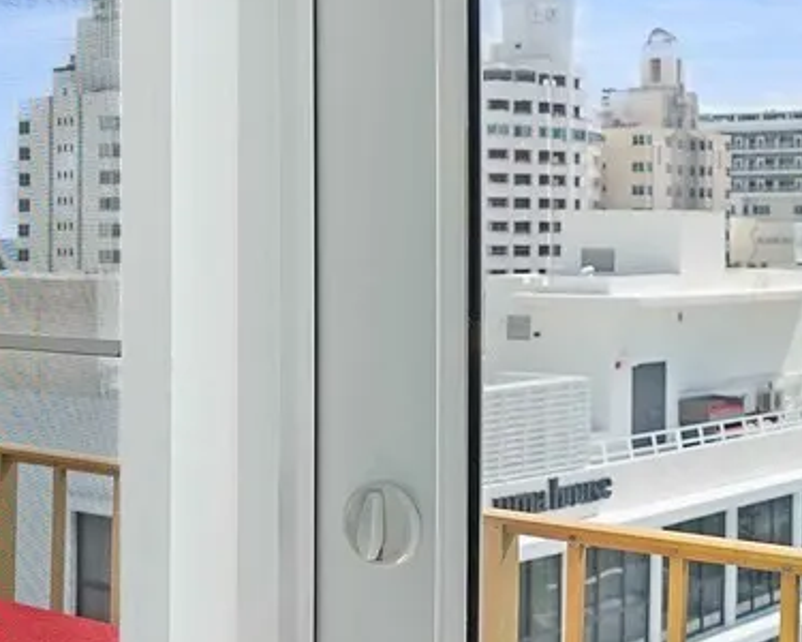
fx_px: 1614
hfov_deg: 25.5
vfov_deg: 22.4
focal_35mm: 68
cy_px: 202
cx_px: -117
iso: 320
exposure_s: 1/200
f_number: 4.5
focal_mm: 16
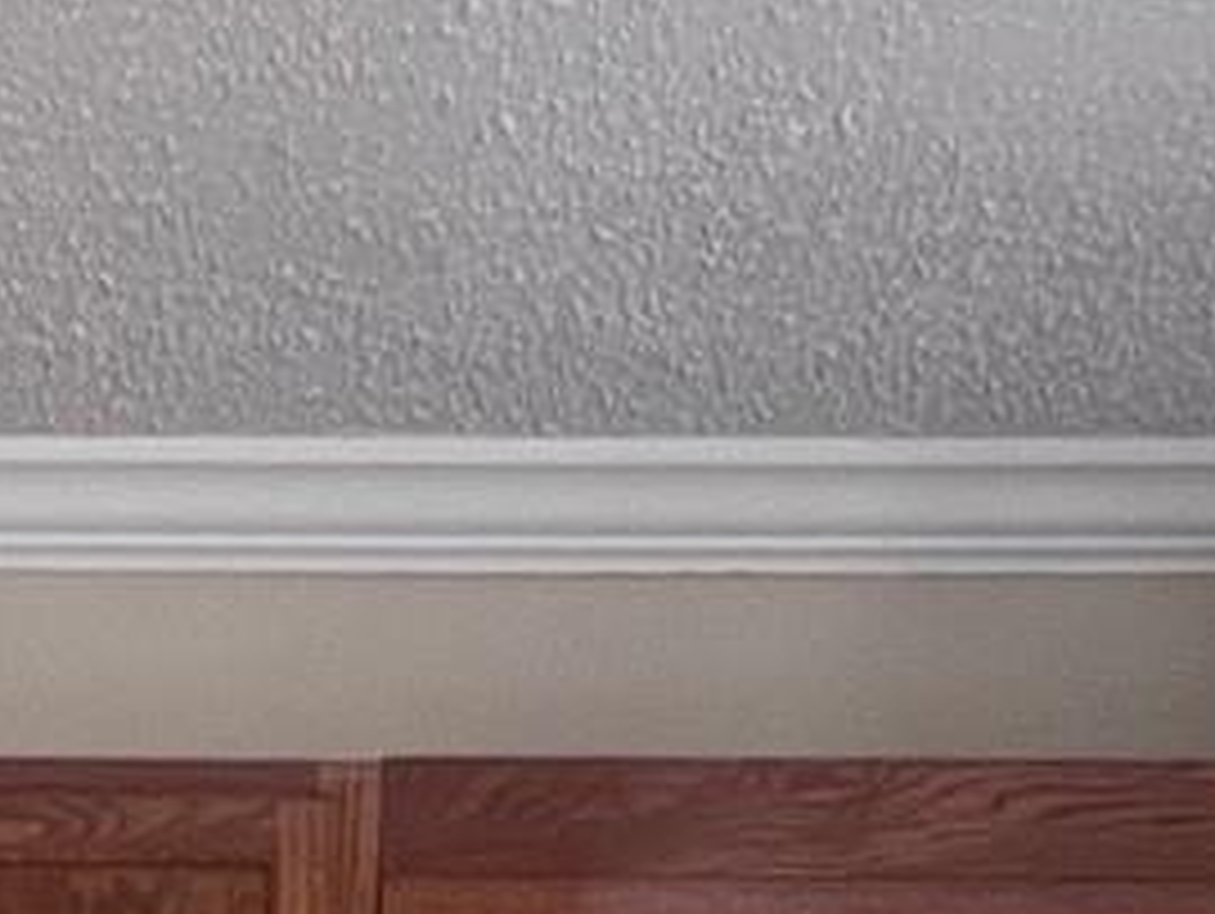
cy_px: 2152
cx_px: 126
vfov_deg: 13.9
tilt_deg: -7.4
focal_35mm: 77
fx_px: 2705
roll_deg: -0.8
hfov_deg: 24.6
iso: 100
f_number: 1.8
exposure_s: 1/99
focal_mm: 1.57
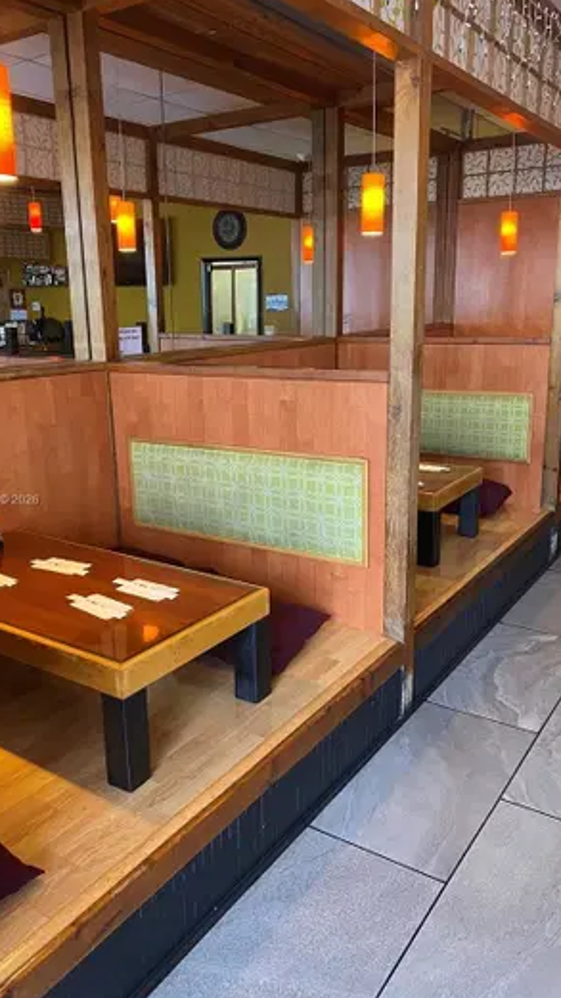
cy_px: 501
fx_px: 767
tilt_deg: -13.6
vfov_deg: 66.1
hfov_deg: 40.2
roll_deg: +0.4
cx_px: 264
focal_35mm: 29
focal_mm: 4.25
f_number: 1.8
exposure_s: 1/40
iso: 400
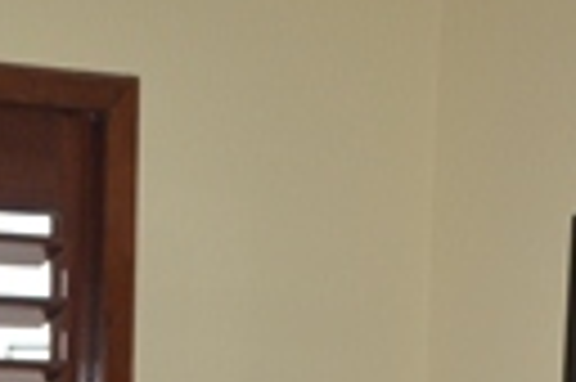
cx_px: 198
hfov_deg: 15.2
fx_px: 2157
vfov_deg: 9.1
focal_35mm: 135
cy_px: 910
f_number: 4
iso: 360
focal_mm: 18
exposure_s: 1/125
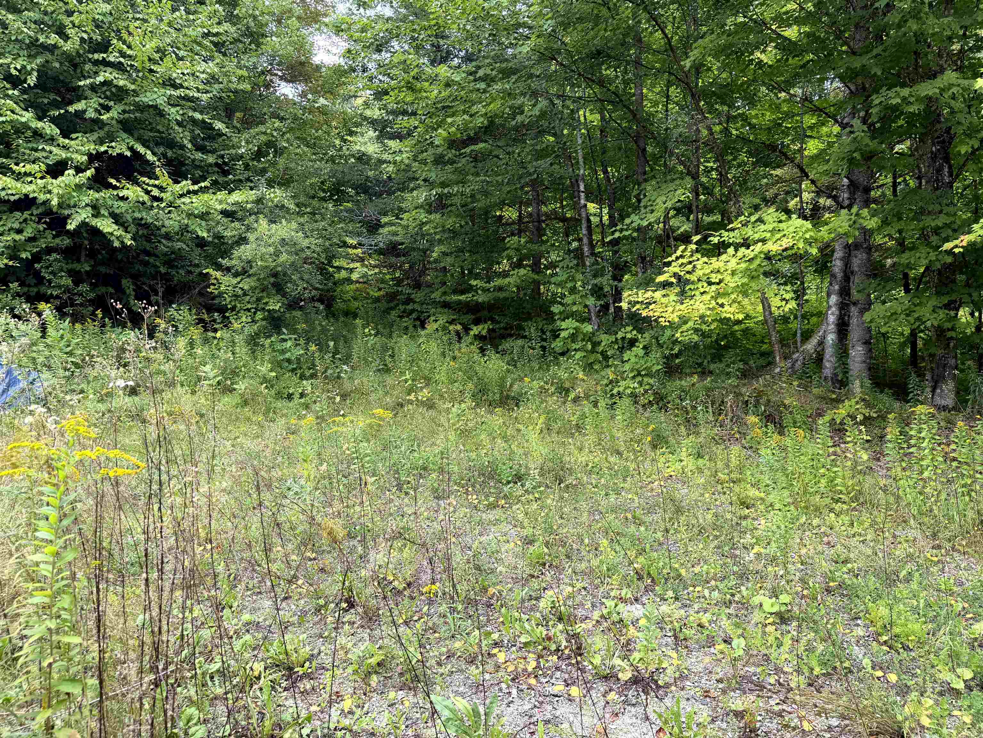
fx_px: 682
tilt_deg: +1.9
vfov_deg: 56.8
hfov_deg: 71.6
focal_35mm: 24
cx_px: 492
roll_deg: -0.2
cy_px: 369
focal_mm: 6.76
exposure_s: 1/385
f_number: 1.78
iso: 80
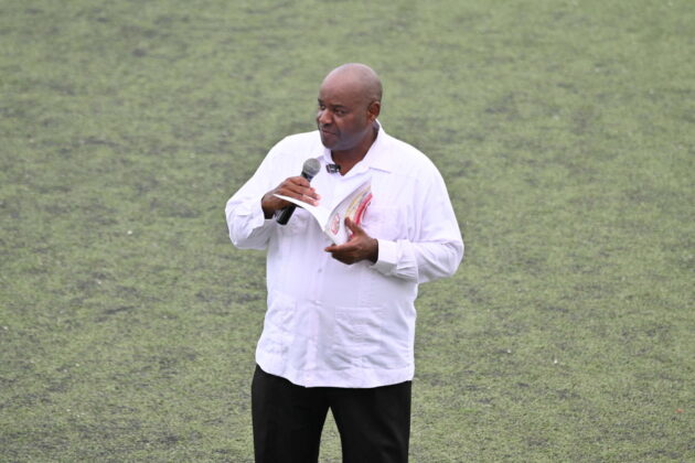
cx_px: 348
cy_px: 232
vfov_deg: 4.6
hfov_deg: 6.9
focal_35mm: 300
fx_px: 5791
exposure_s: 1/3200
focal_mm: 200
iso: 1600
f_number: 3.2
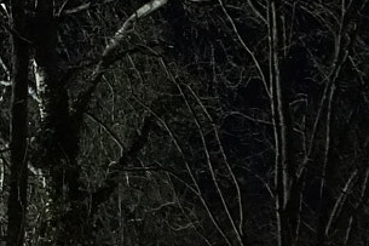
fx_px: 1987
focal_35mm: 194
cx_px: -127
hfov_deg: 10.4
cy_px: 59
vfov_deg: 7.1
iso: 6400
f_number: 4
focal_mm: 37
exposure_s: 1/8
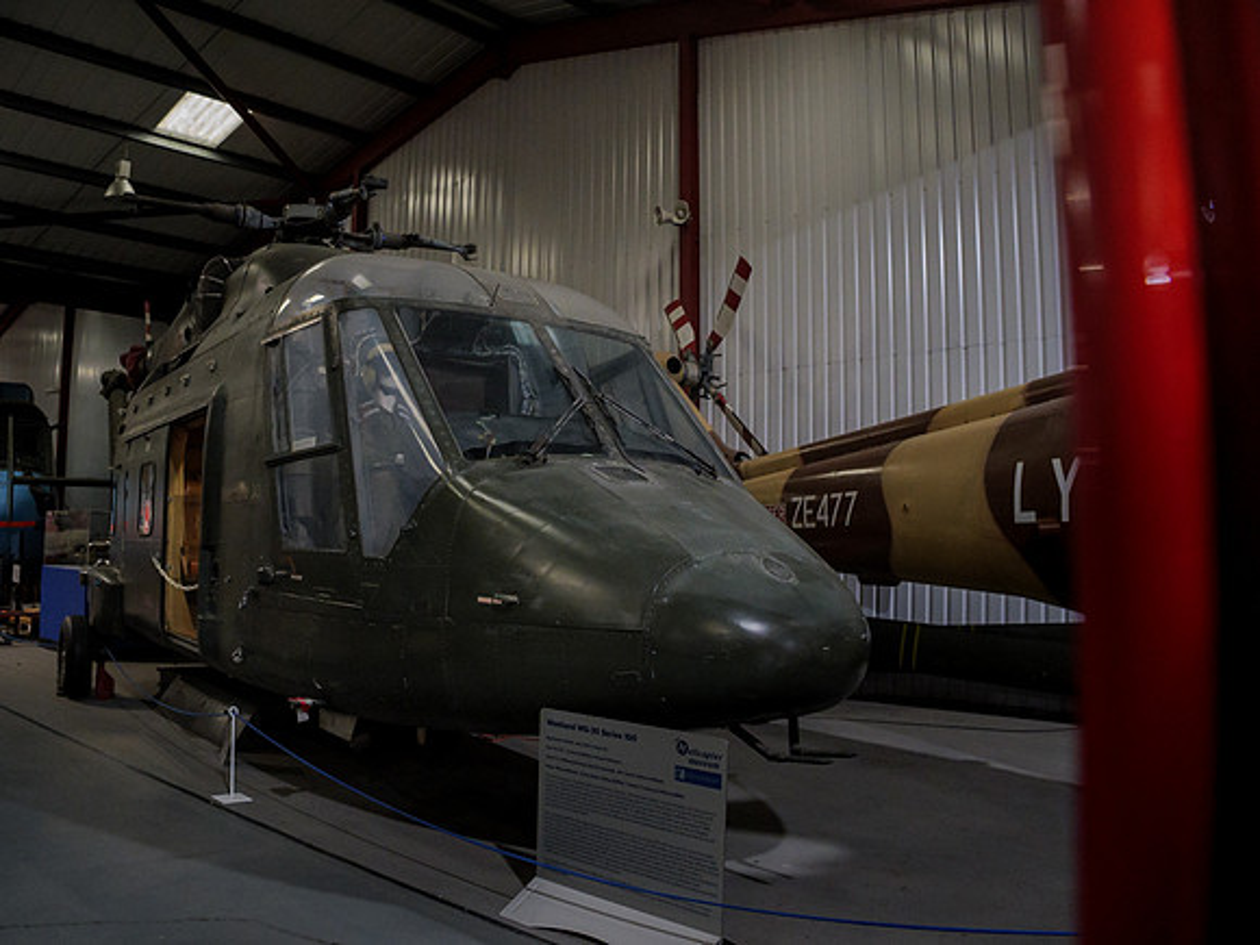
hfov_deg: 62.8
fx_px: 1028
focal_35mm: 28
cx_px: 545
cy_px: 478
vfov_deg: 49.4
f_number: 2.8
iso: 1250
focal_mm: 12
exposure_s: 1/100
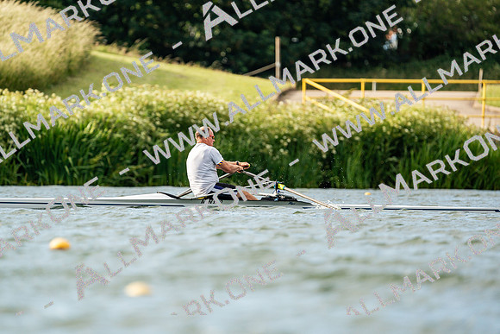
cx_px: 250
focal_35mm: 600
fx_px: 8335
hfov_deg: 3.4
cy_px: 167
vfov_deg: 2.3
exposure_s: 1/2000
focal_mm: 600
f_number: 6.3
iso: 400
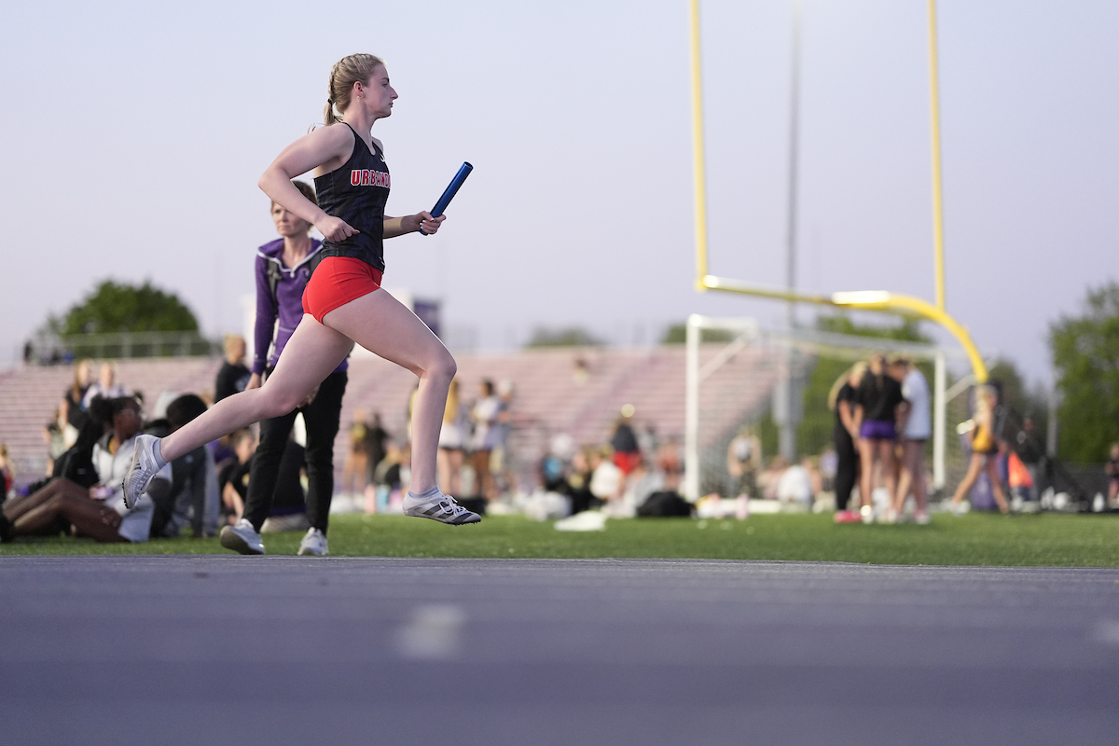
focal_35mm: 85
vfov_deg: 16.1
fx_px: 2642
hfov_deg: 23.9
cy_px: 373
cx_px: 560
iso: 3200
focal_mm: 85
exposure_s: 1/1250
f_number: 1.4
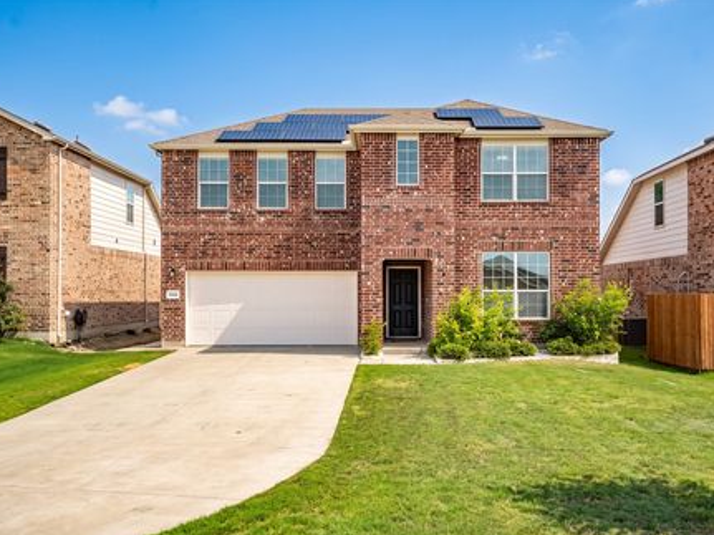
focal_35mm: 39
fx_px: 804
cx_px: 388
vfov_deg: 36.8
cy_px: 269
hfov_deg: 47.8
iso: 400
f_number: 7.1
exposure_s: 1/200
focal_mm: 35
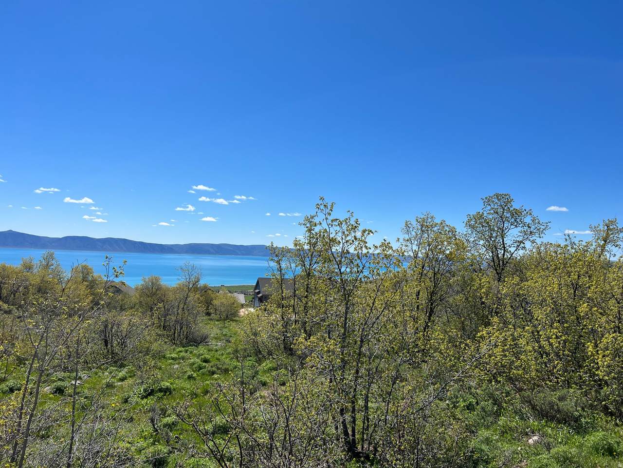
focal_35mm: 26
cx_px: 312
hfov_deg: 67.3
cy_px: 234
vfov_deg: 53.1
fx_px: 468
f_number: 1.5
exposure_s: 1/6993
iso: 50
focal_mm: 5.7
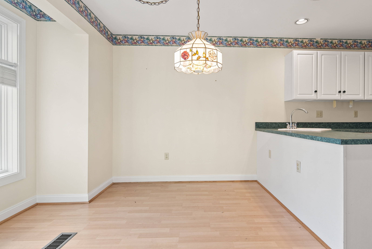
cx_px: 199
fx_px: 196
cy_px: 120
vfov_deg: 64.6
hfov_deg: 86.7
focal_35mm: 19
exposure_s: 1/2.5
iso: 320
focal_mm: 17
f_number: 7.1
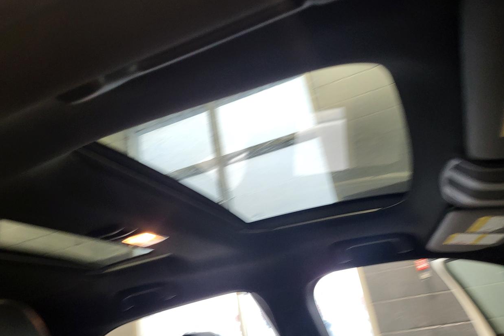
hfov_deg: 65.5
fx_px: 392
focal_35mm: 28
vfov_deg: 46.4
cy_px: 161
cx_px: 248
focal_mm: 5.4
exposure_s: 1/60
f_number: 1.8
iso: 250
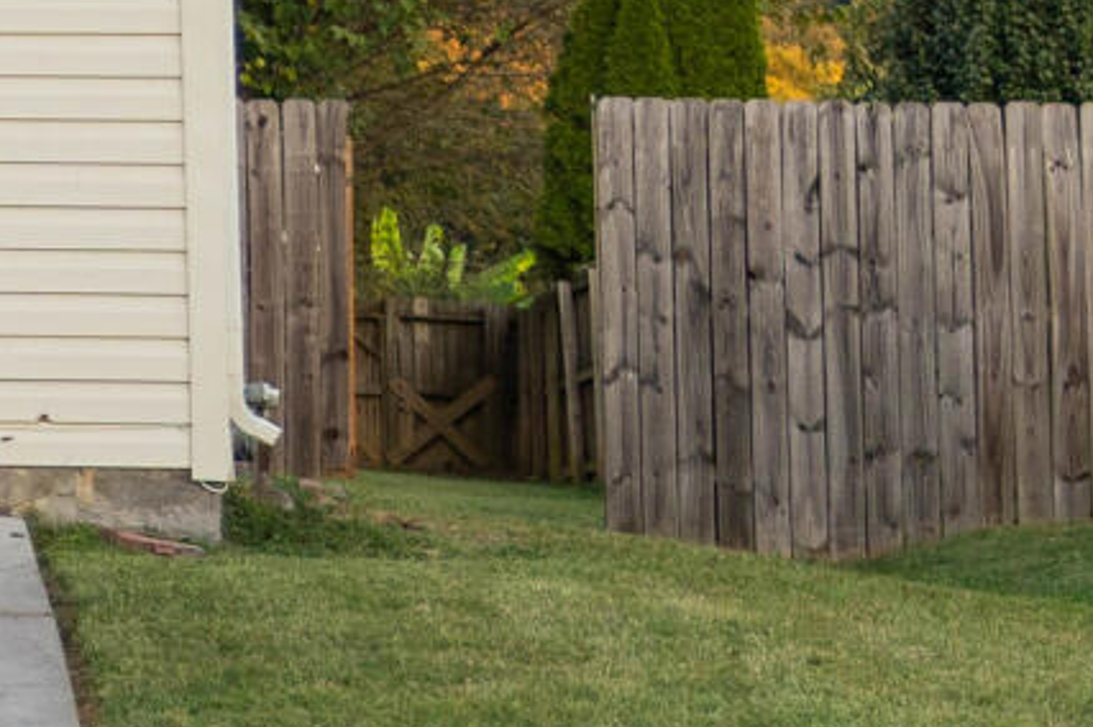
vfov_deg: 6.2
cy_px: -445
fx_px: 6613
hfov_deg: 7.9
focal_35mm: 218
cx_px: -2450
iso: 100
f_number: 4
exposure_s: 1/125
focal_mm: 31
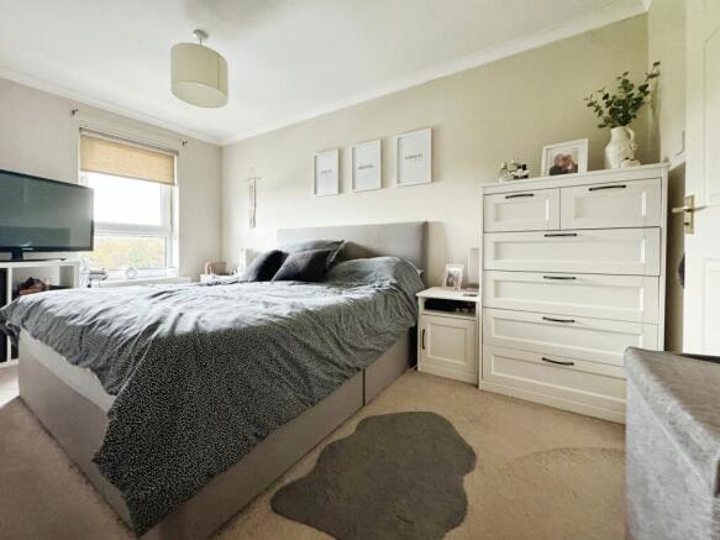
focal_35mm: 14
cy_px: 270
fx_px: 291
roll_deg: +0.6
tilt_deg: +0.5
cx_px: 360
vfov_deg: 85.7
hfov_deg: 102.1
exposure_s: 1/50
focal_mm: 2.22
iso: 400
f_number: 2.2
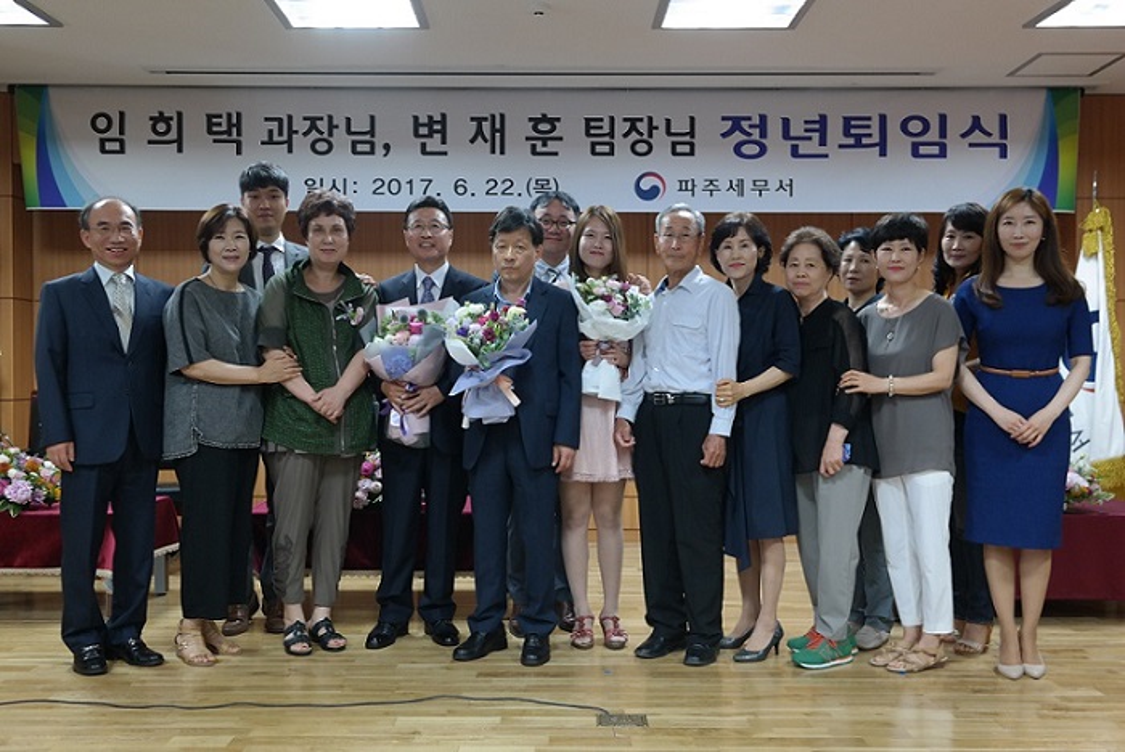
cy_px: 376
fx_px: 1126
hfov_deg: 53.1
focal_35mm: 36
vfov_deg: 36.9
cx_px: 562
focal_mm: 24
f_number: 3.5
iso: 800
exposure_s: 1/40
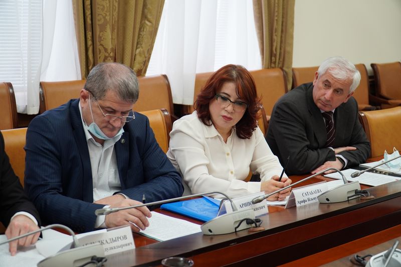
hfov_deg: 32.6
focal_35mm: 62
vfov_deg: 22.1
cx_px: 200
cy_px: 134
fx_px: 685
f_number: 4
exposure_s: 1/80
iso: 640
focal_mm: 41
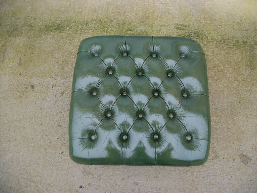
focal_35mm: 32
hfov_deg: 56.8
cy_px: 96
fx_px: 238
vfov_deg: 44.2
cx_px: 128
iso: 80
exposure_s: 1/125
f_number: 2.9
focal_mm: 5.7
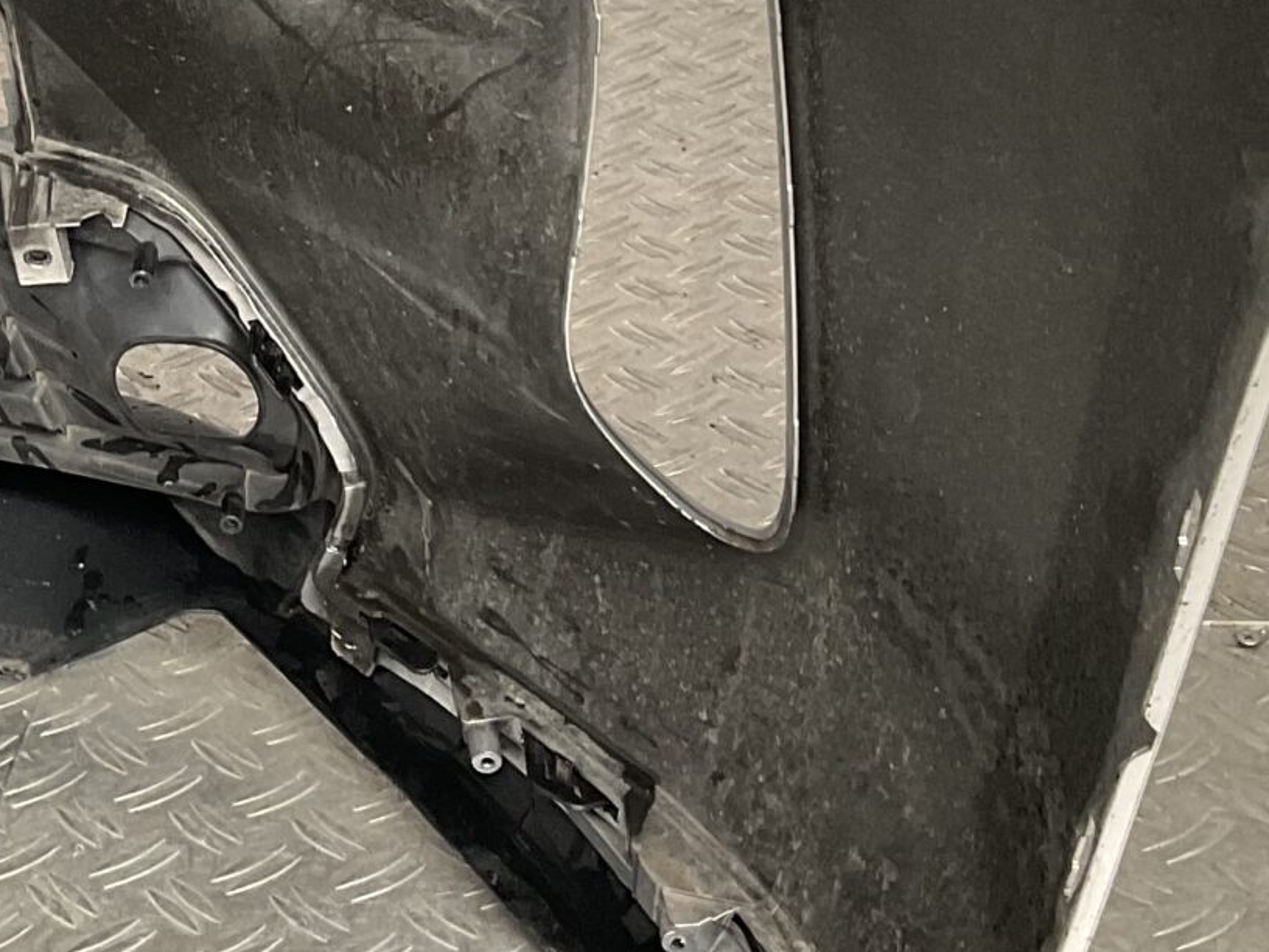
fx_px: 3336
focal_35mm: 91
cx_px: -121
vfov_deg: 16.0
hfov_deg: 20.5
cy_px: 89
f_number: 1.8
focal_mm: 3
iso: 50
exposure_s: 1/60
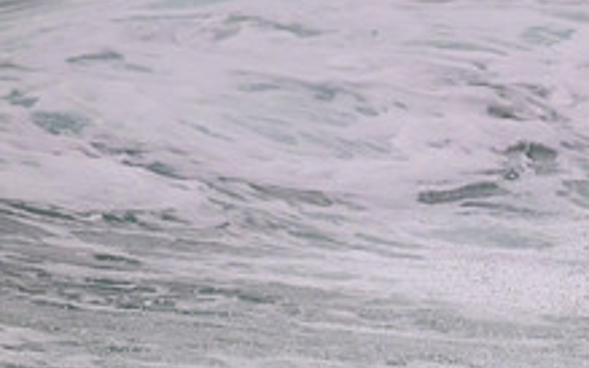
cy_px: 463
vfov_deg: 0.6
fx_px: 34730
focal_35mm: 2163
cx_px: 694
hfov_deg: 1.0
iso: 2800
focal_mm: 800
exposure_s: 1/1250
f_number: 11
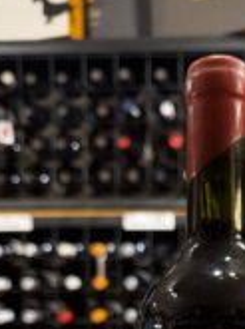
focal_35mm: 63
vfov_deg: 26.8
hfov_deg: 22.7
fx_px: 597
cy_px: 407
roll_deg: +0.4
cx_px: 213
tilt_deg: -5.6
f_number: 1.78
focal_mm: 6.76
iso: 320
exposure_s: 1/50
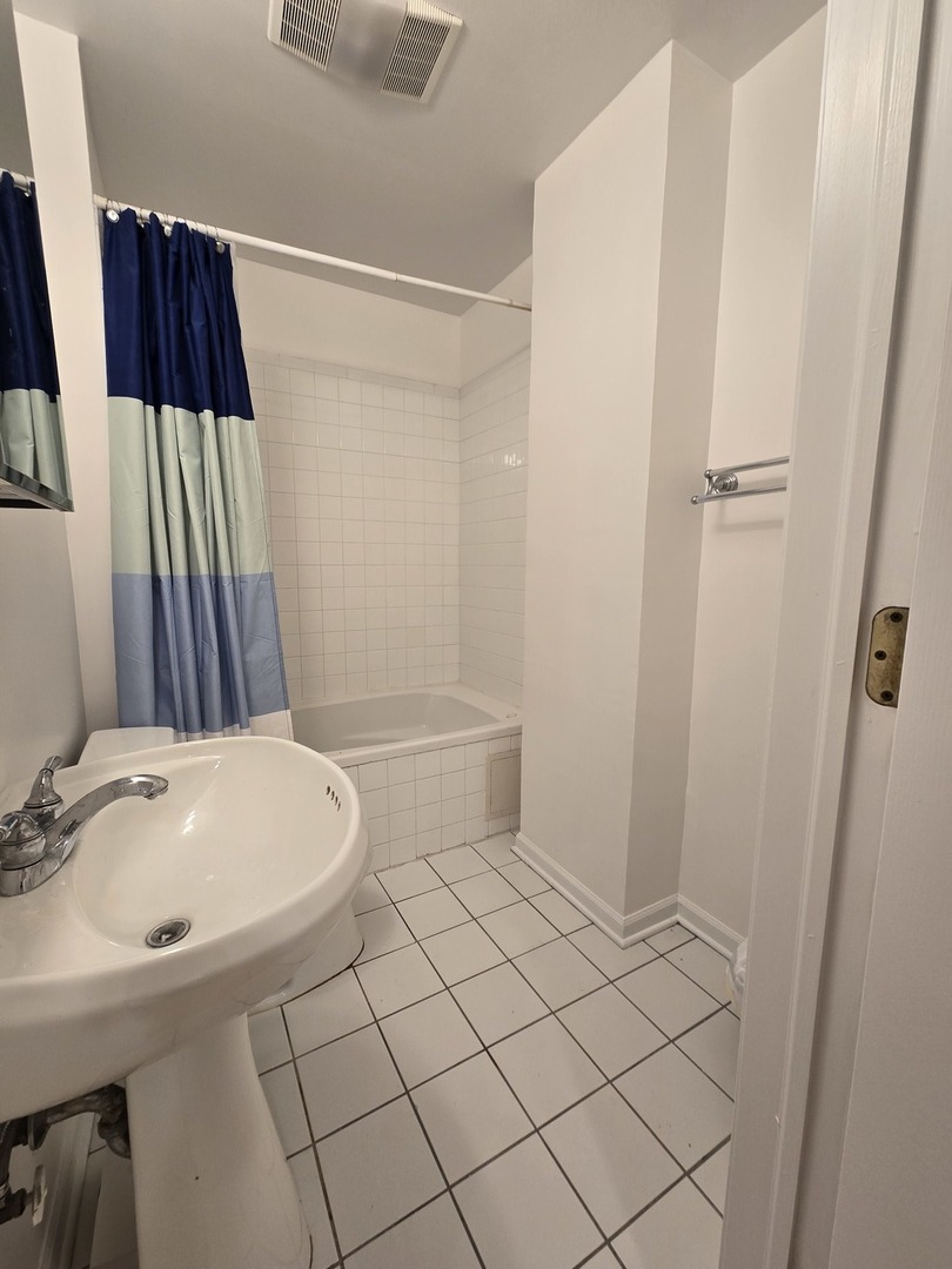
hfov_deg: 89.9
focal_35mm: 13
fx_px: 477
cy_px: 634
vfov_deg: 106.2
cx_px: 476
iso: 100
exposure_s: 1/60
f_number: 2.2
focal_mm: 2.2
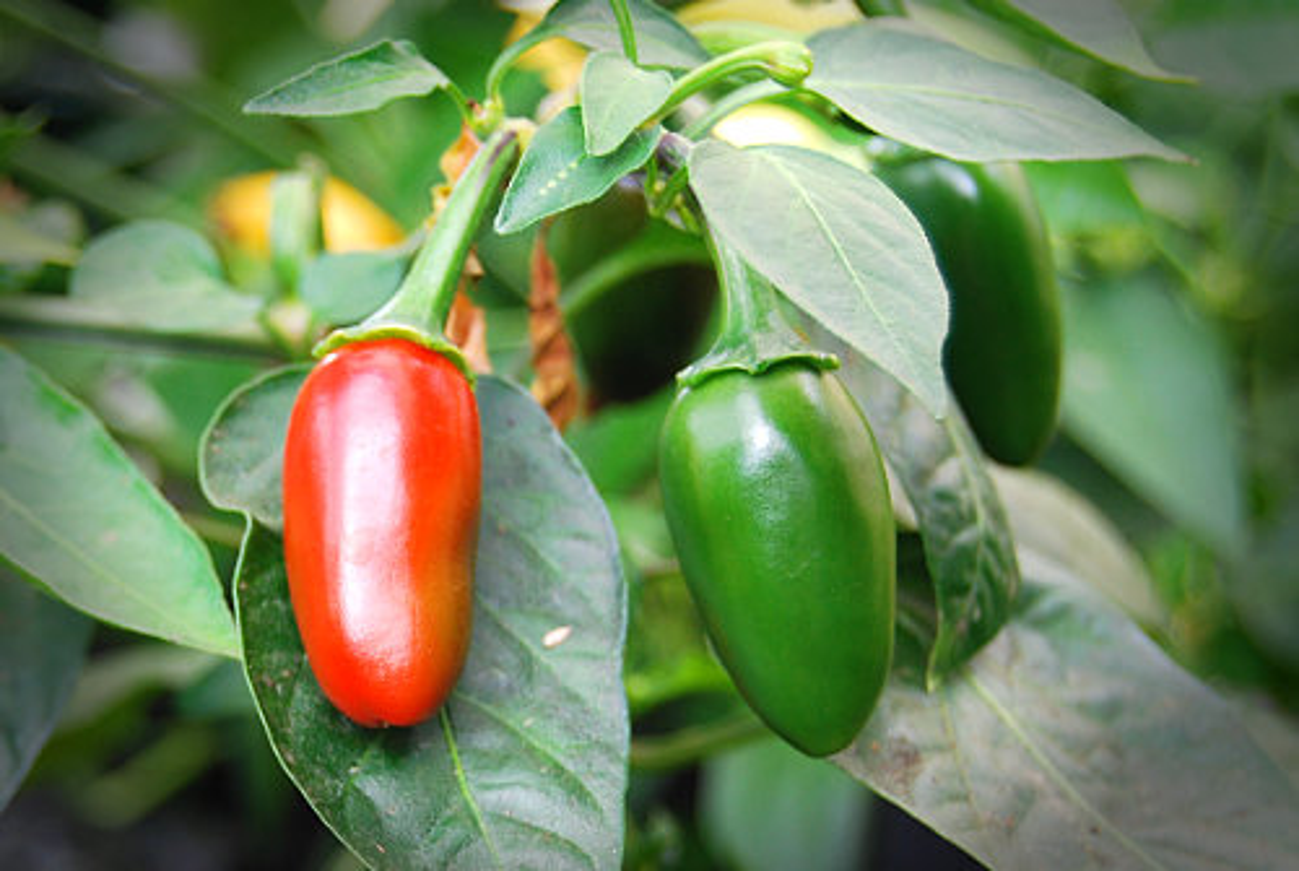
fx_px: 2277
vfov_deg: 21.6
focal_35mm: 63
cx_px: 650
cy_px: 436
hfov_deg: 31.8
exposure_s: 1/30
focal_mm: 42
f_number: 5.3
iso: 250
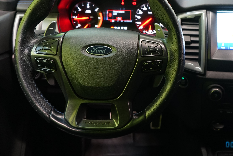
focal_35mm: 45
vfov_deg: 29.6
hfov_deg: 42.8
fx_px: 291
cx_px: 162
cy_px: 51
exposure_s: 1/30
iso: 1000
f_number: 3.5
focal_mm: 29
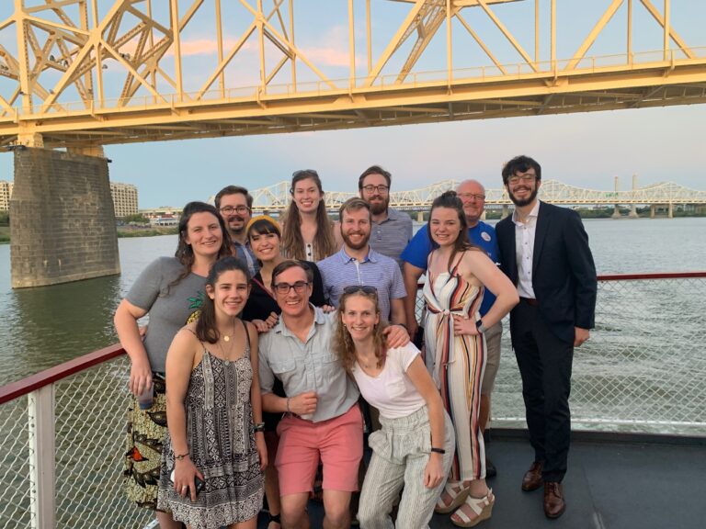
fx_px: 530
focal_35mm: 26
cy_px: 264
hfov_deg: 67.3
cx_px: 353
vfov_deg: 53.1
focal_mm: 4.25
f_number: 1.8
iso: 125
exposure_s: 1/60
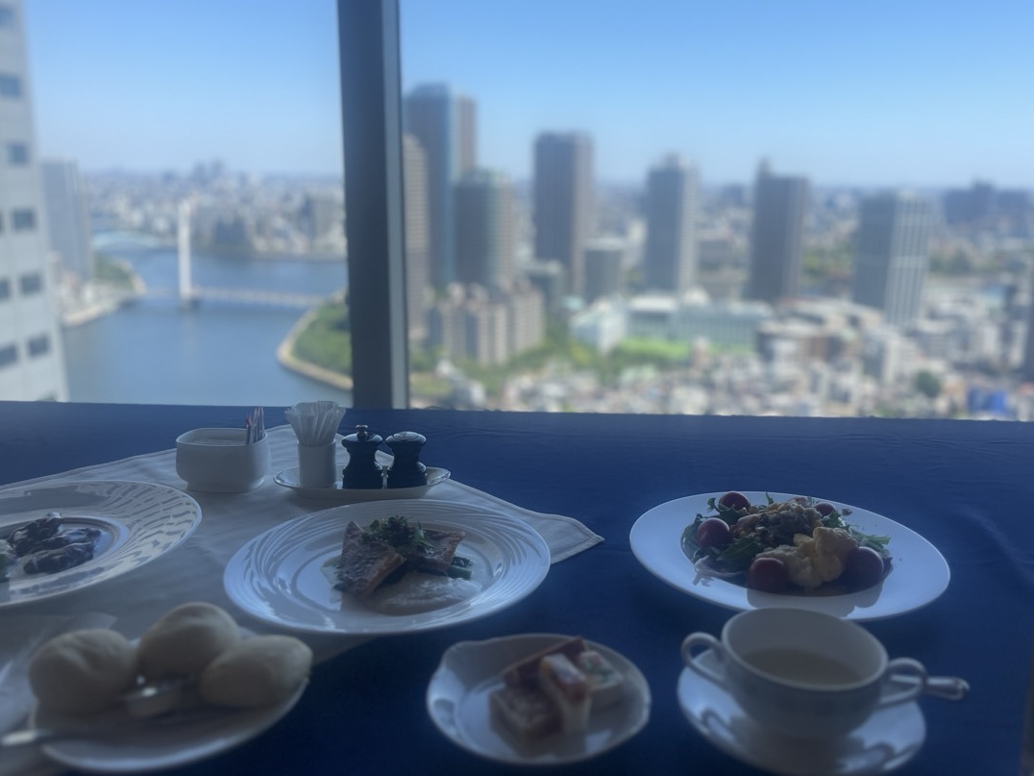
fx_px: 866
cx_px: 557
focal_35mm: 29
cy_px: 384
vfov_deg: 48.2
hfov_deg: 61.6
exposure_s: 1/1647
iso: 50
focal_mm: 5.1
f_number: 1.6
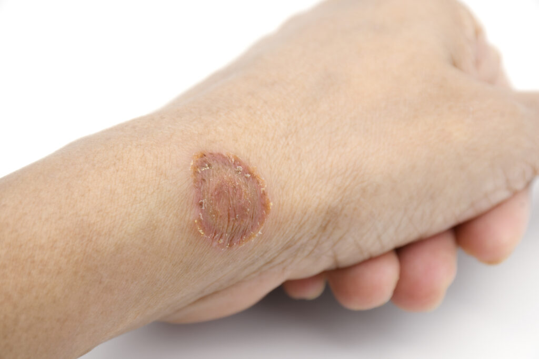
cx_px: 270
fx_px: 3144
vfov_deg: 6.5
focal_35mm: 210
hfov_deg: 9.8
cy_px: 180
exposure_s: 1/30
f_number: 9
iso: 100
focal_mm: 140
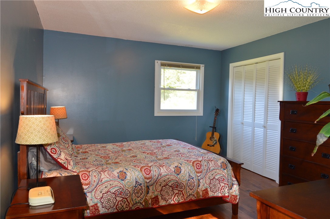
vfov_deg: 53.0
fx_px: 220
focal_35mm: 24
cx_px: 165
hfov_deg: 73.8
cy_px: 110
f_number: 4
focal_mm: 16
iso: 450
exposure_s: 1/60
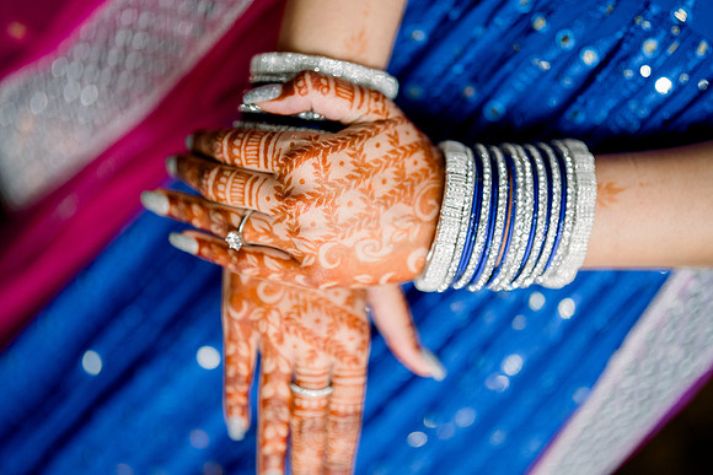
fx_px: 990
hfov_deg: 39.6
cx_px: 356
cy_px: 238
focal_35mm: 50
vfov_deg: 27.0
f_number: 1.4
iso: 320
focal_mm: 50
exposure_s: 1/160
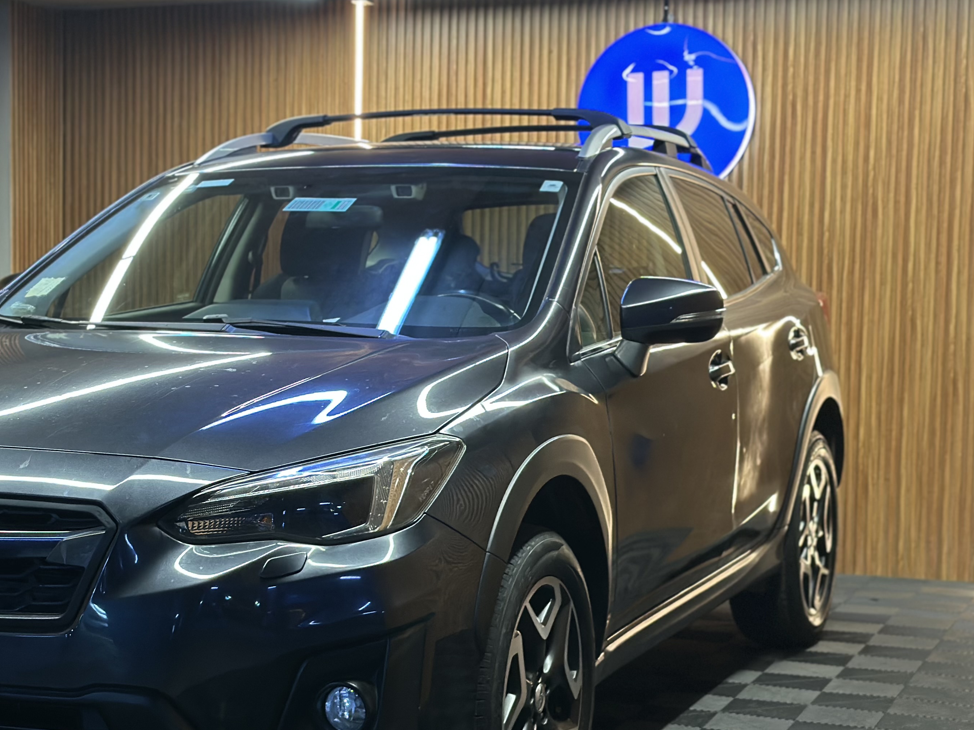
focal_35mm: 72
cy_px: 394
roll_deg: -0.3
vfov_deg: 20.4
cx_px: 276
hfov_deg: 26.8
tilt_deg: -3.6
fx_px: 2026
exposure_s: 1/50
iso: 160
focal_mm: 6.86
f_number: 1.78
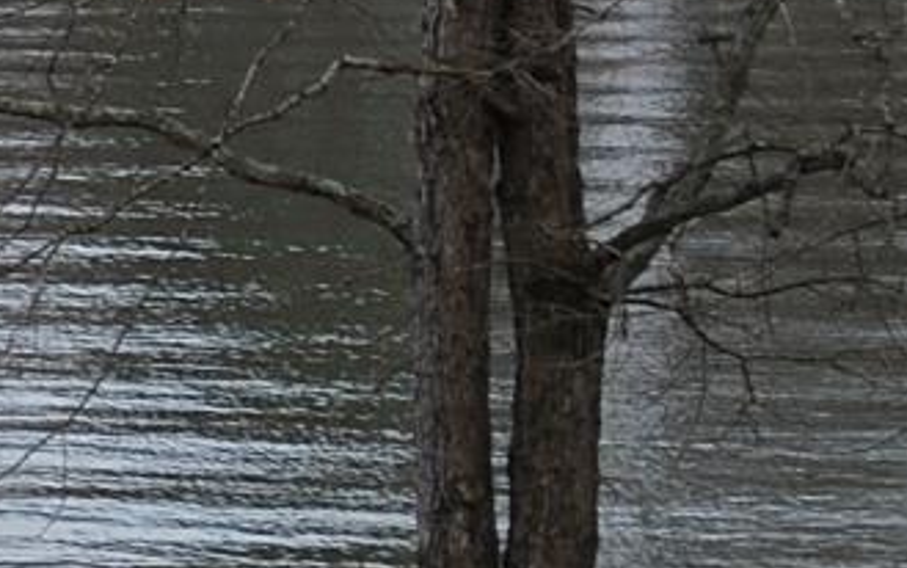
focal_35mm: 495
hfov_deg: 4.1
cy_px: -593
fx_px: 12242
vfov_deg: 2.6
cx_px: -1409
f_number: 7.1
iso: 100
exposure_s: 1/200
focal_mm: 55
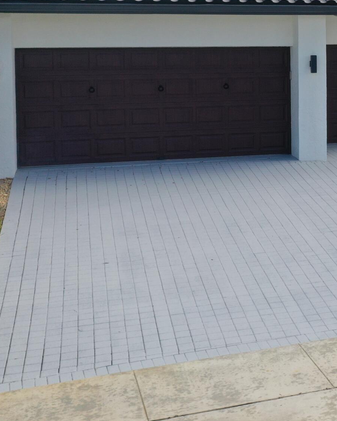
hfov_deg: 20.2
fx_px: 873
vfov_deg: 26.6
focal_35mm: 70
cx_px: 427
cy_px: 76
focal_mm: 10.26
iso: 100
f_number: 3.2
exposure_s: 1/30
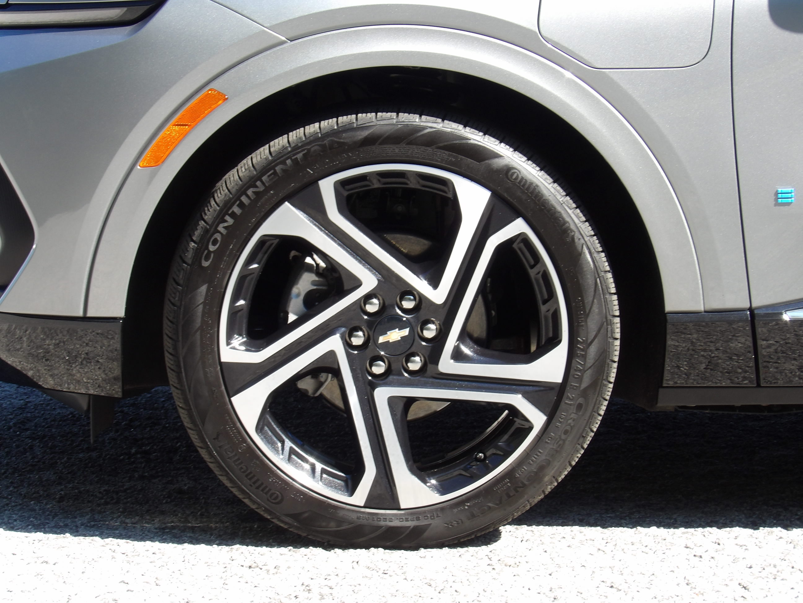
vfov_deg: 8.8
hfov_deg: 11.7
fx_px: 3920
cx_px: 402
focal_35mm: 169
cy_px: 302
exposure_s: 1/108
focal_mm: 30.2
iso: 100
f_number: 5.3
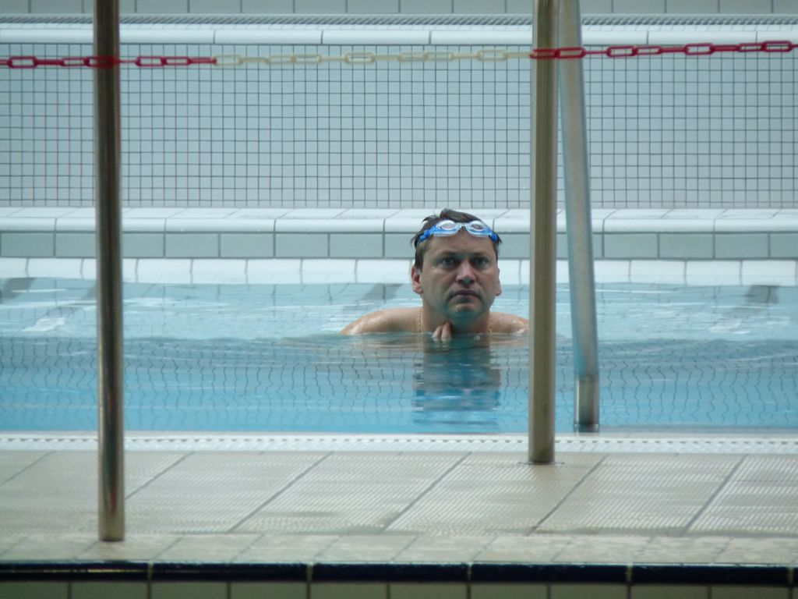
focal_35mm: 486
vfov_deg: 3.1
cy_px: 300
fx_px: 11204
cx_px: 399
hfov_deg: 4.1
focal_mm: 86.4
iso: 320
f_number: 4.4
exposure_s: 1/125
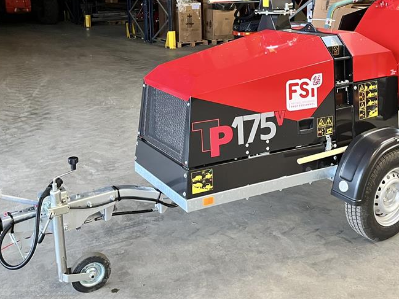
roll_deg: +0.1
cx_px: 238
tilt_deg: -12.7
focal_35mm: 41
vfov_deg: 34.5
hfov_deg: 45.5
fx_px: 473
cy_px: 79
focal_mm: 5.1
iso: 500
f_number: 1.6
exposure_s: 1/50
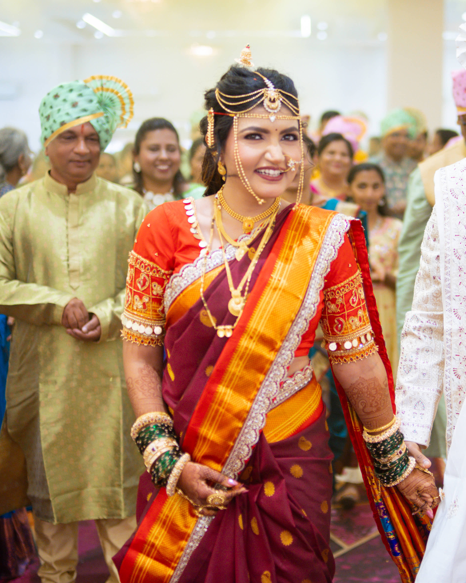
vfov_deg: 28.7
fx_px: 1138
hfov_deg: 22.8
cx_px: 380
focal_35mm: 66
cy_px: 311
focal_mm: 35
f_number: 1.4
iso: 640
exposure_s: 1/320
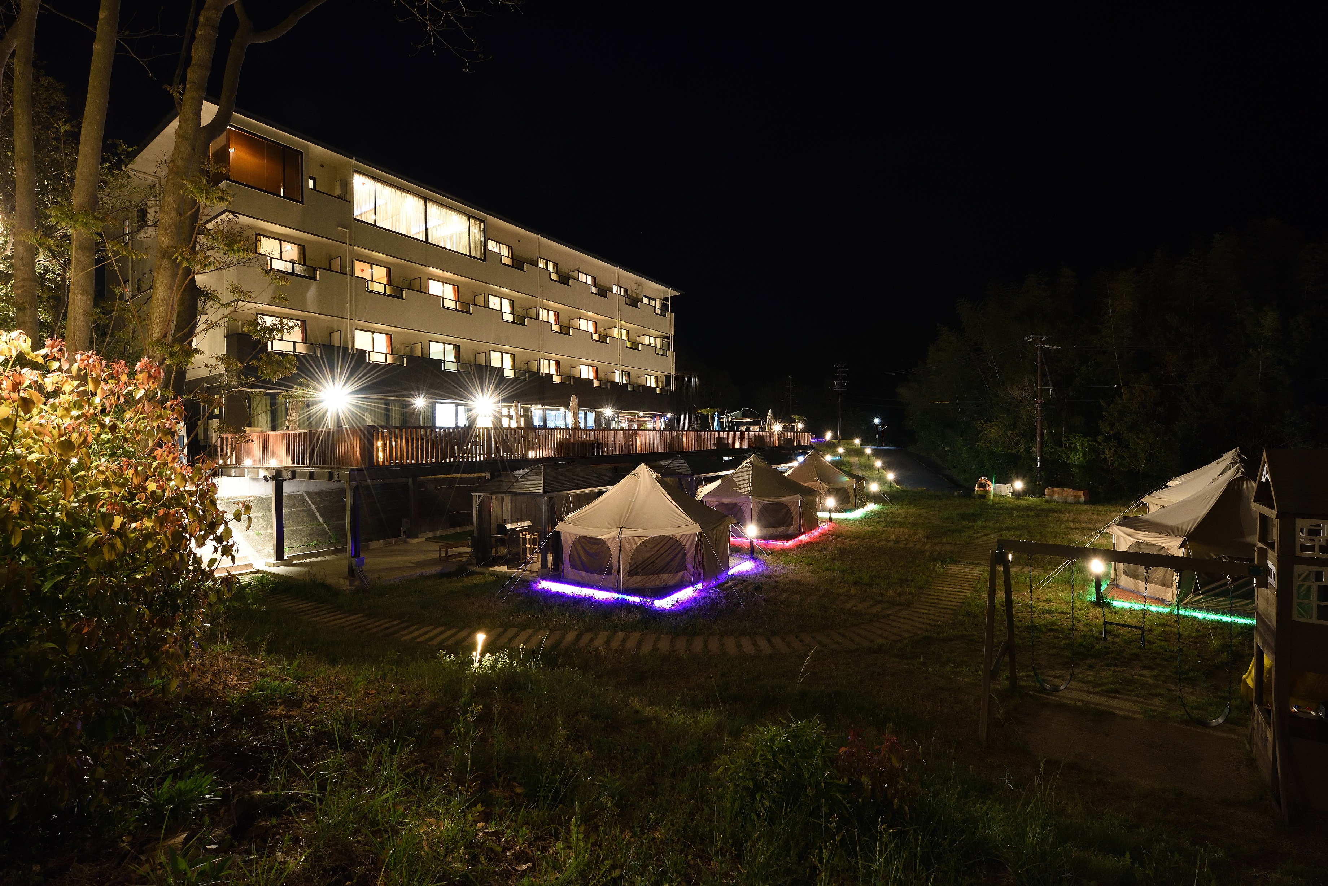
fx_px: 553
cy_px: 443
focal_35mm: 15
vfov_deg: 77.4
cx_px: 664
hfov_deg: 100.4
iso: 1600
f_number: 9
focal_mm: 15
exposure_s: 2
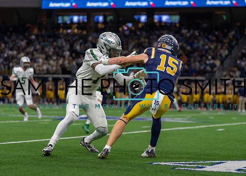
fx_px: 820
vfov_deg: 12.2
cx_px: 123
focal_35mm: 117
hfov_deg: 17.1
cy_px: 88
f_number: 2.8
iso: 2000
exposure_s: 1/1000
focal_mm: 112
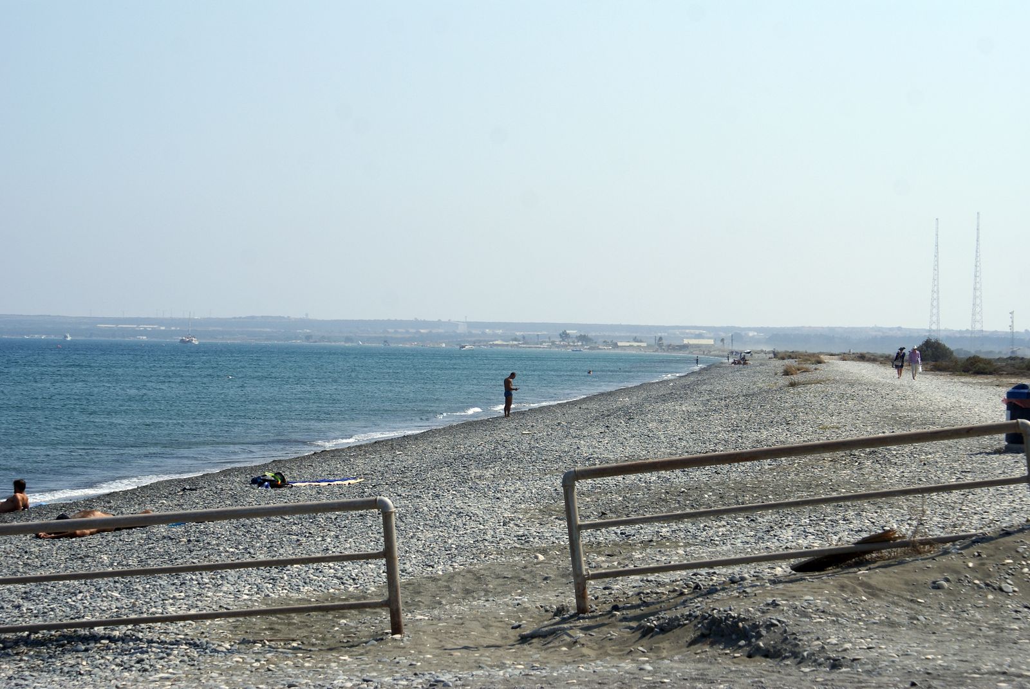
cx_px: 515
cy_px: 344
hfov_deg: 19.4
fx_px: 3008
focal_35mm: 105
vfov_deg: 13.1
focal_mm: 70
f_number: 9
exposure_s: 1/400
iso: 100
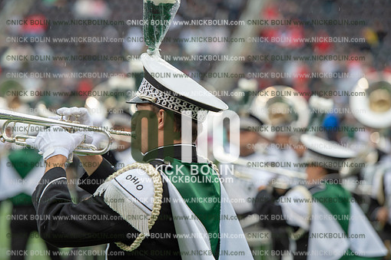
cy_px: 146
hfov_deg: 10.9
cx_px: 185
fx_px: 2041
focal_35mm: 188
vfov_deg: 7.3
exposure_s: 1/500
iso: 400
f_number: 4
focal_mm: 165
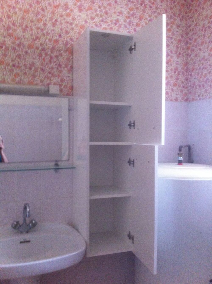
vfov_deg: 52.7
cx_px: 106
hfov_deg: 40.6
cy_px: 142
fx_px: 287
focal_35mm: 35
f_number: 2.8
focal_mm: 3.85
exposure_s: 1/15
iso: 320
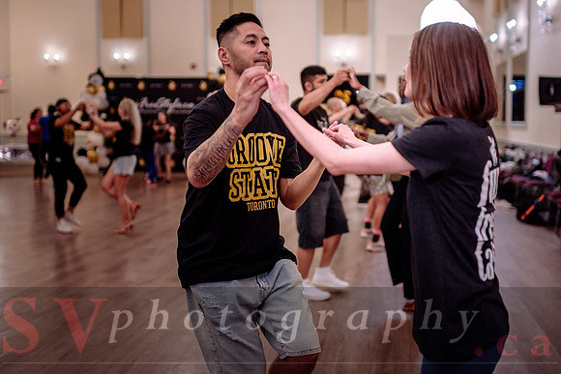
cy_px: 162
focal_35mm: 40
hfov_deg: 48.0
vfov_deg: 33.0
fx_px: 630
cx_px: 303
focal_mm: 35
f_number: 1.8
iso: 800
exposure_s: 1/250
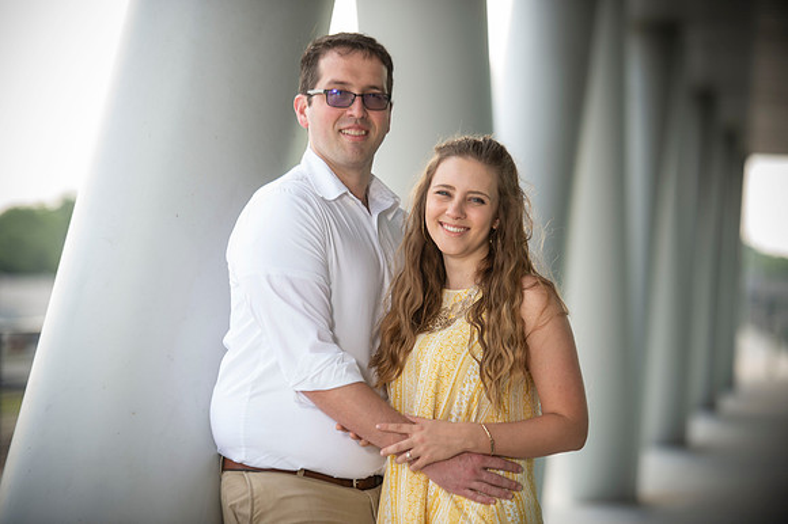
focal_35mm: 155
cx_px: 394
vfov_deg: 8.8
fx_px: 3391
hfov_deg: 13.3
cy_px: 262
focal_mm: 155
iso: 50
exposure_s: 1/200
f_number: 2.8
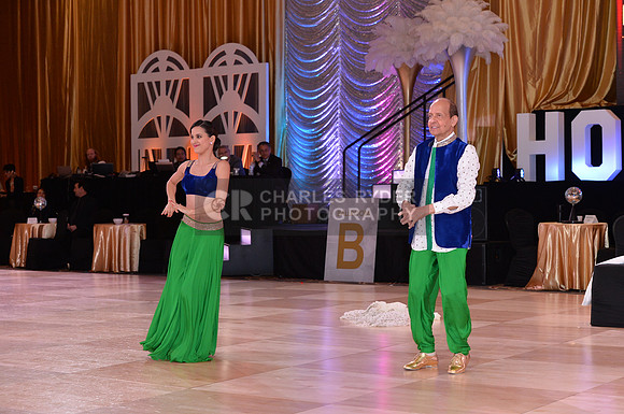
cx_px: 312
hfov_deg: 28.9
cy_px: 207
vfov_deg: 19.4
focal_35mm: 70
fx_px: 1212
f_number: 6.3
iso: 1600
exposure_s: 1/250
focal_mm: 70
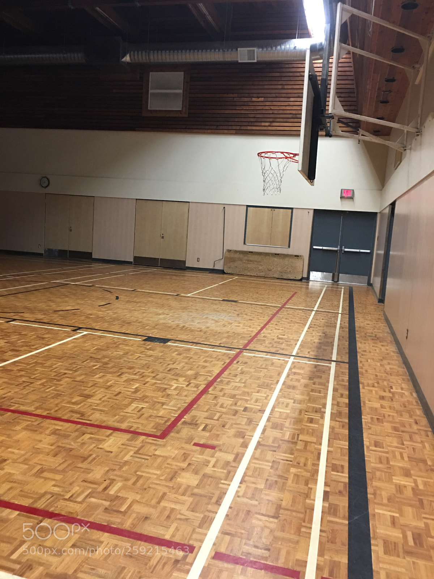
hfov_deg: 48.2
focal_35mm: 29
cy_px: 290
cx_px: 217
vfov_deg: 61.7
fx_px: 485
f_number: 2.2
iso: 50
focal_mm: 4.15
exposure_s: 1/4
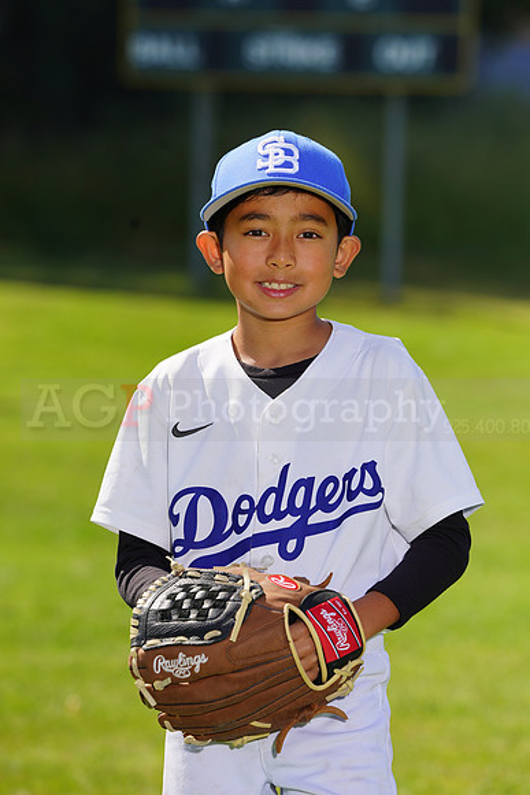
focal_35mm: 250
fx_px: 5517
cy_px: 398
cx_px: 265
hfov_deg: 5.5
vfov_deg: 8.2
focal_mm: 250
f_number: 8
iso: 100
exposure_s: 1/250
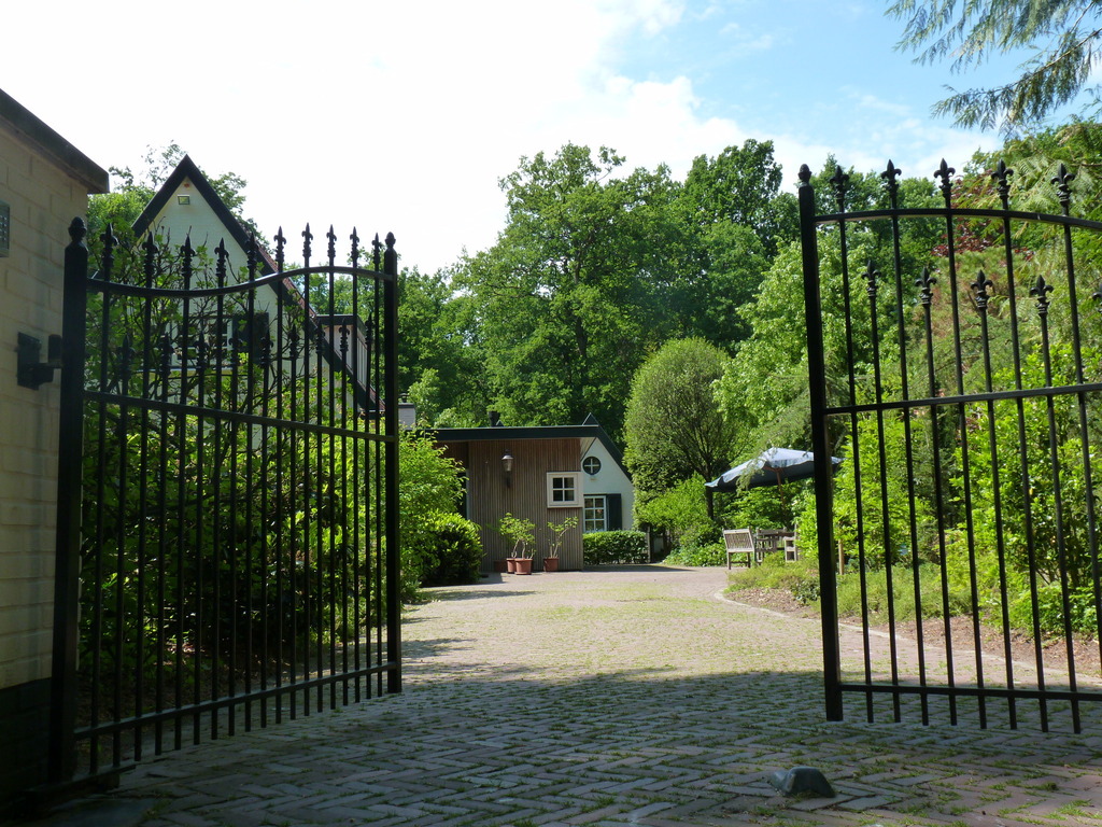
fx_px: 1210
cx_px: 551
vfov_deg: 37.7
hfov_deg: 49.0
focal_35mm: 38
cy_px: 414
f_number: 5
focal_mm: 6.8
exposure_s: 1/250
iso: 125
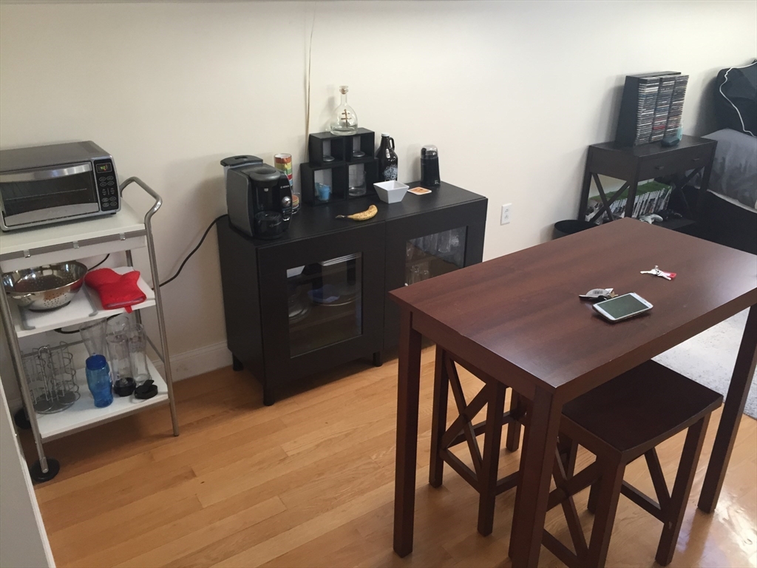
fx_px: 634
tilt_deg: -24.9
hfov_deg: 61.7
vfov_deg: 48.2
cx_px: 378
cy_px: 284
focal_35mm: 29
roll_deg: +0.3
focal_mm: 4.15
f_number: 2.2
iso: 80
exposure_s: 1/30
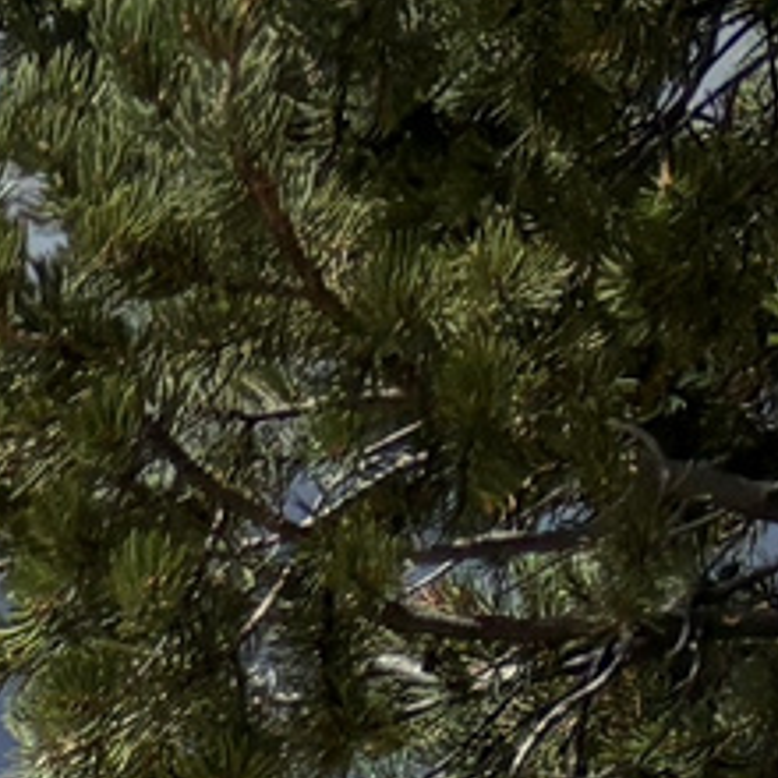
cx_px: -2539
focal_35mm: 214
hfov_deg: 6.4
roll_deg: +0.2
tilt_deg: -6.3
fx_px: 5442
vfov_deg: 7.1
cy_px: 2500
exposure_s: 1/6993
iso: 50
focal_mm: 5.96
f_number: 1.6
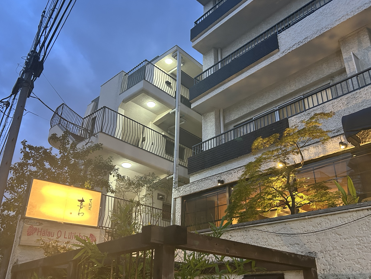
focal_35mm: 29
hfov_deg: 61.7
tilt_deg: +24.2
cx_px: 184
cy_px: 153
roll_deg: -1.3
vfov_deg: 48.2
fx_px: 311
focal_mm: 5.7
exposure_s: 1/50
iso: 400
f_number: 1.5
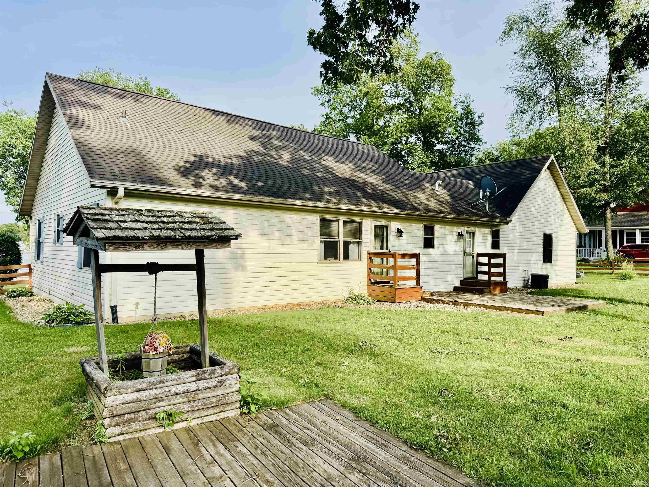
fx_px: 450
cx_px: 324
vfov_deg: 56.8
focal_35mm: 24
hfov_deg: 71.6
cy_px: 244
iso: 80
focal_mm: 6.76
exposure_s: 1/2710
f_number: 1.78
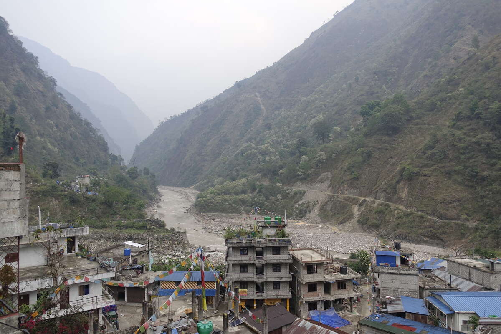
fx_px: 334
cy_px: 167
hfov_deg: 73.7
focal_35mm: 24
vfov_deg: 53.1
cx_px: 250
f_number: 2.8
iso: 125
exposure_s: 1/30
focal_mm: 8.8
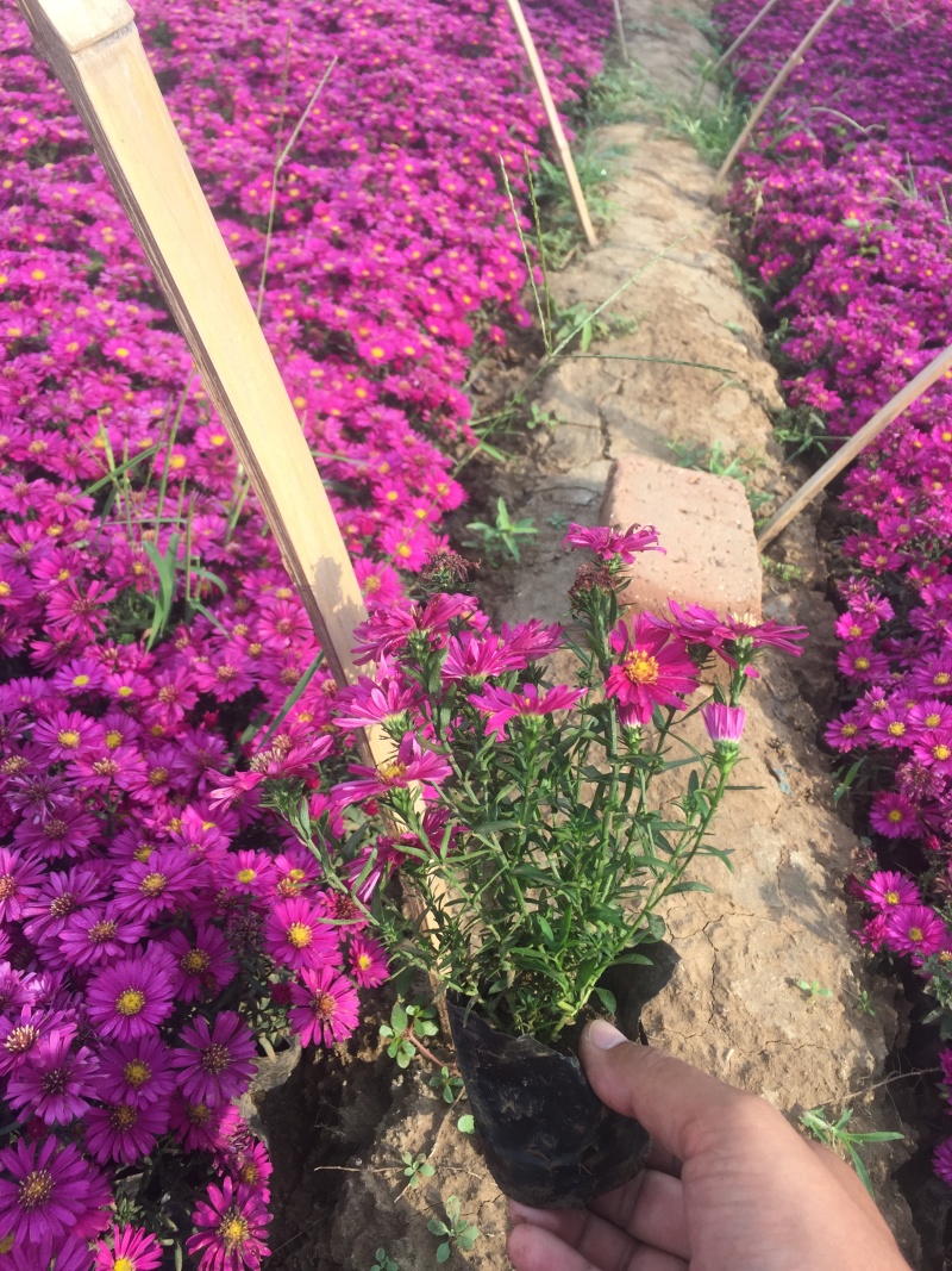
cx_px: 476
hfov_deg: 48.2
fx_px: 1064
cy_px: 636
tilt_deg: -38.2
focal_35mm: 29
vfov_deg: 61.7
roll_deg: -11.9
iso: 32
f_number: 2.2
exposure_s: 1/542
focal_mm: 4.15
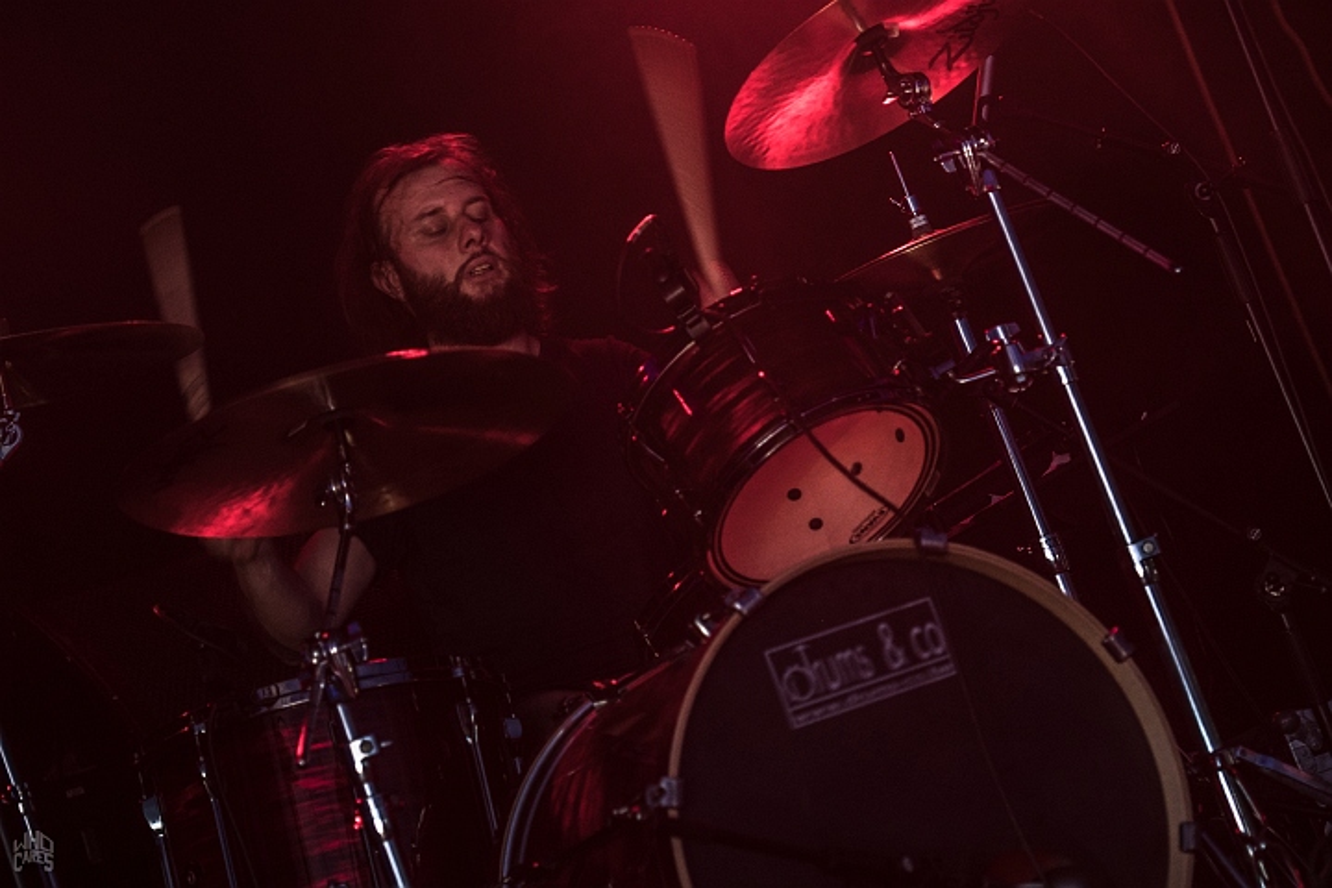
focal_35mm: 153
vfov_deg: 9.0
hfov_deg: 13.4
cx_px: 666
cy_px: 444
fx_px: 5661
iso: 1250
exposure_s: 1/100
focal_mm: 102
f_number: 2.8
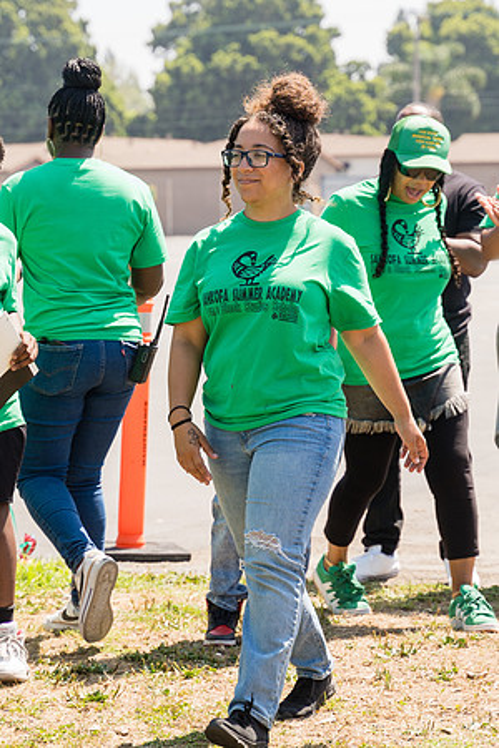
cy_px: 267
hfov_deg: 9.4
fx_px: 3025
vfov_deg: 14.1
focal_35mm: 145
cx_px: 223
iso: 100
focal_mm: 75
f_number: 4
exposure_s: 1/400
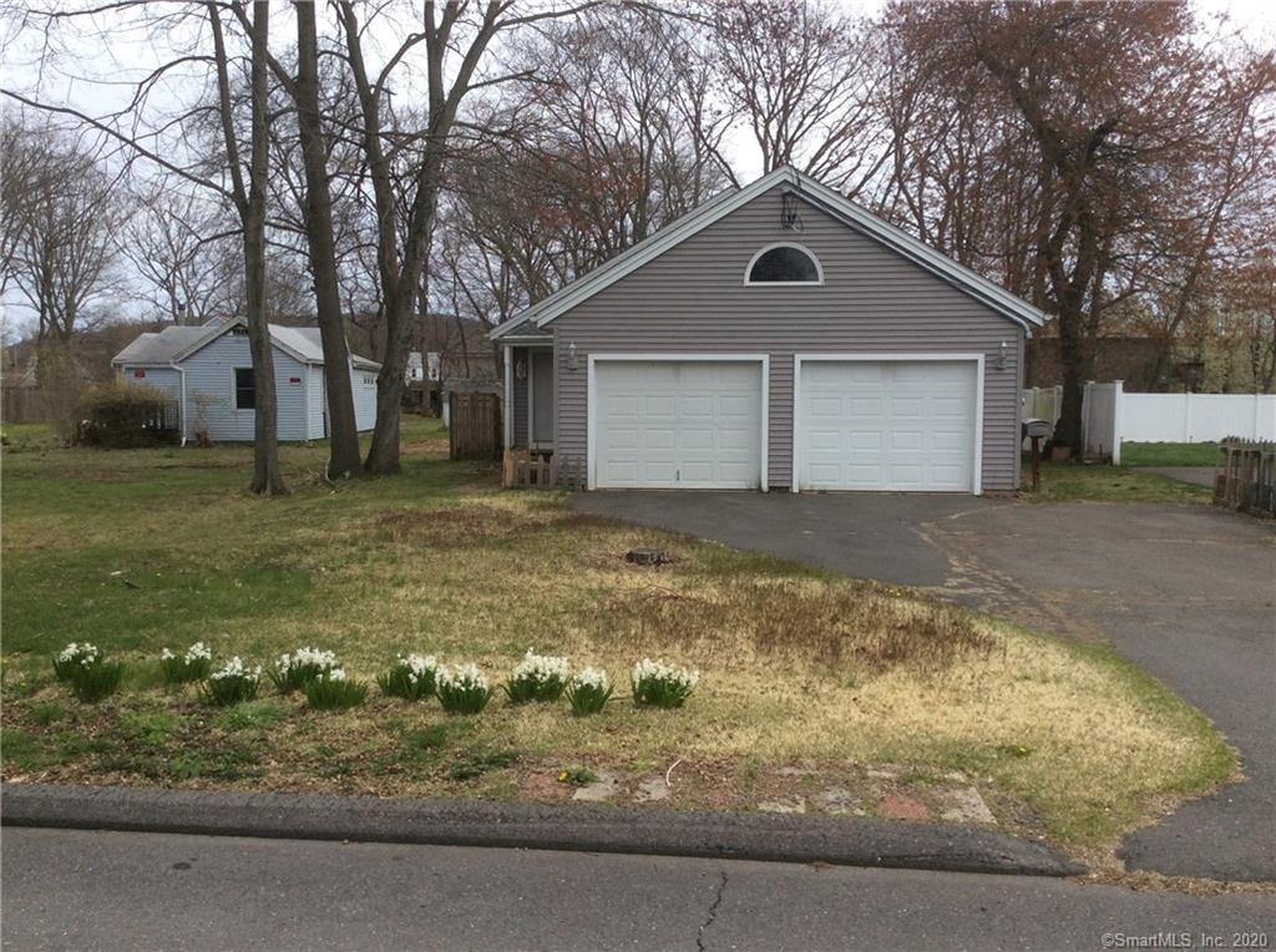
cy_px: 476
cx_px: 638
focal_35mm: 32
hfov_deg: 56.9
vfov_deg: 44.0
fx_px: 1177
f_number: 2.4
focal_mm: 3.3
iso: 32
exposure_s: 1/1021
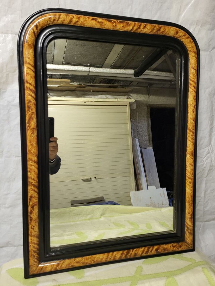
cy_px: 143
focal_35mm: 26
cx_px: 108
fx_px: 215
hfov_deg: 53.1
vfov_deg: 67.3
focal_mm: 5.4
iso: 500
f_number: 1.8
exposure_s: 1/50
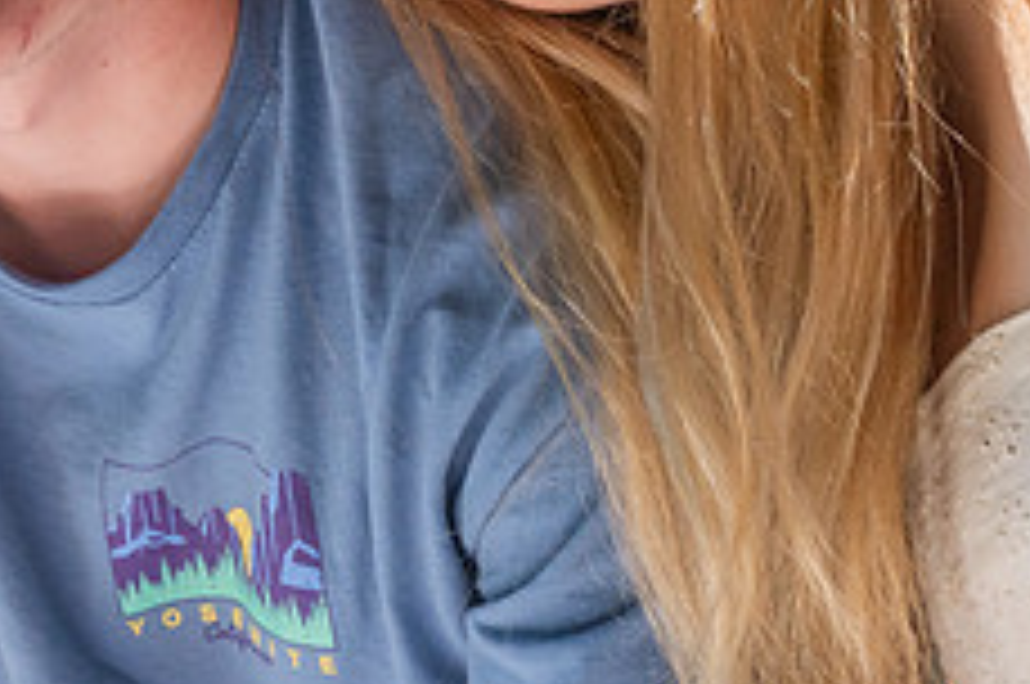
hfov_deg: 16.7
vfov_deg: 11.1
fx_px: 3457
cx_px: 106
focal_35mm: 121
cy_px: -122
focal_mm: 30
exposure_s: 1/400
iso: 640
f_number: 13
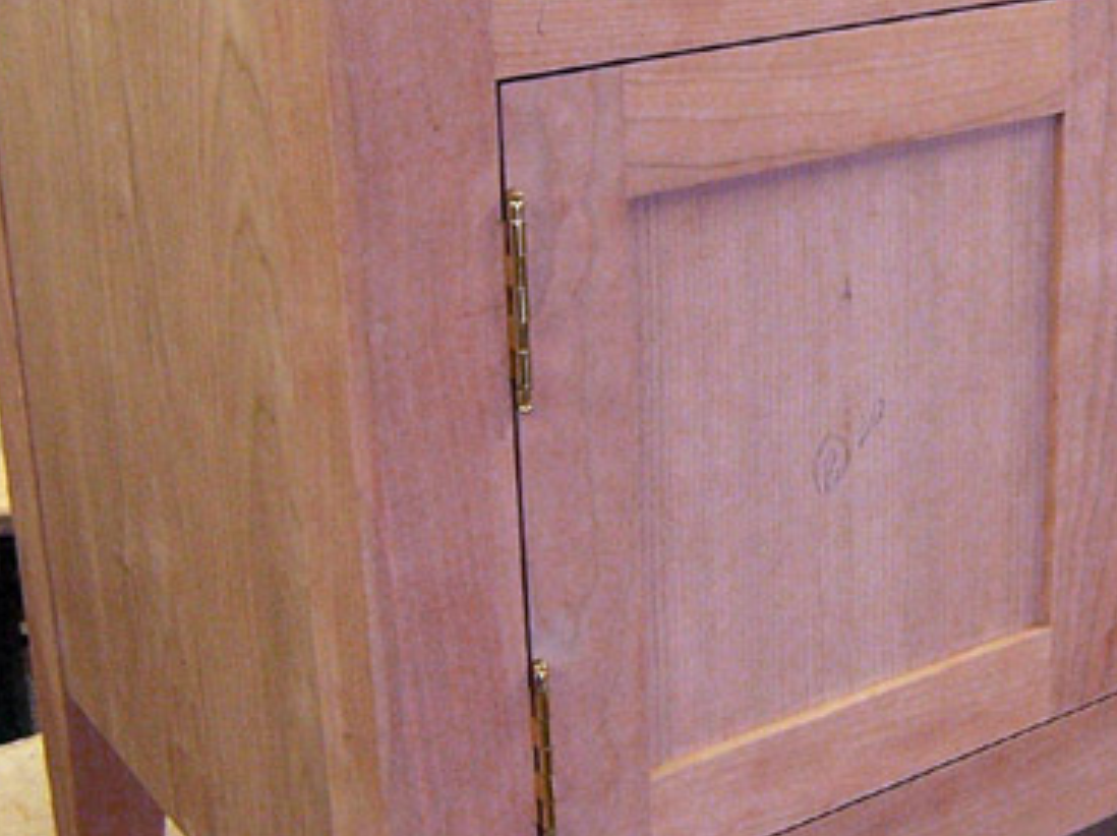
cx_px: 861
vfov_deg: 22.4
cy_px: 247
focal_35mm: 65
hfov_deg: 29.3
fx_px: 2096
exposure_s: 1/20
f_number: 3.4
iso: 140
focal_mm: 5.5
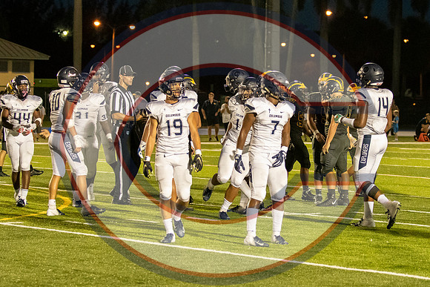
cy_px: 126
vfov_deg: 9.1
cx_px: 255
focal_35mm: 150
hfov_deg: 13.6
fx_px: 1796
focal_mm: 70
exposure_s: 1/1600
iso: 10000
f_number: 2.8
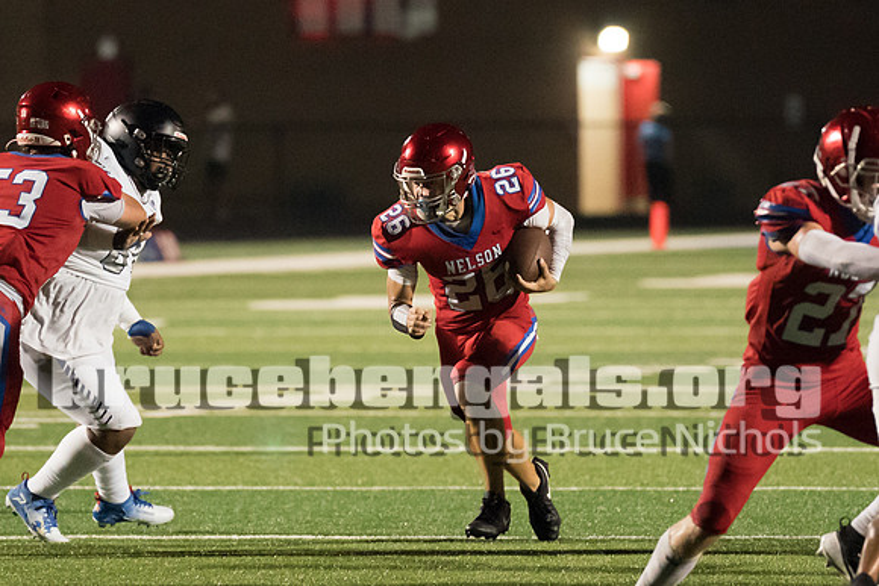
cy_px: 235
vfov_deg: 3.2
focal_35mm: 433
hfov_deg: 4.8
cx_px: 463
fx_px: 10581
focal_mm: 200
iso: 12800
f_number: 2.8
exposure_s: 1/1250
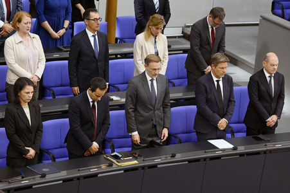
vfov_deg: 10.1
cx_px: 145
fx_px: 1087
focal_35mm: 135
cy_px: 96
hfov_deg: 15.2
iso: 5000
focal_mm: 135
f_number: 5.6
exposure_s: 1/320
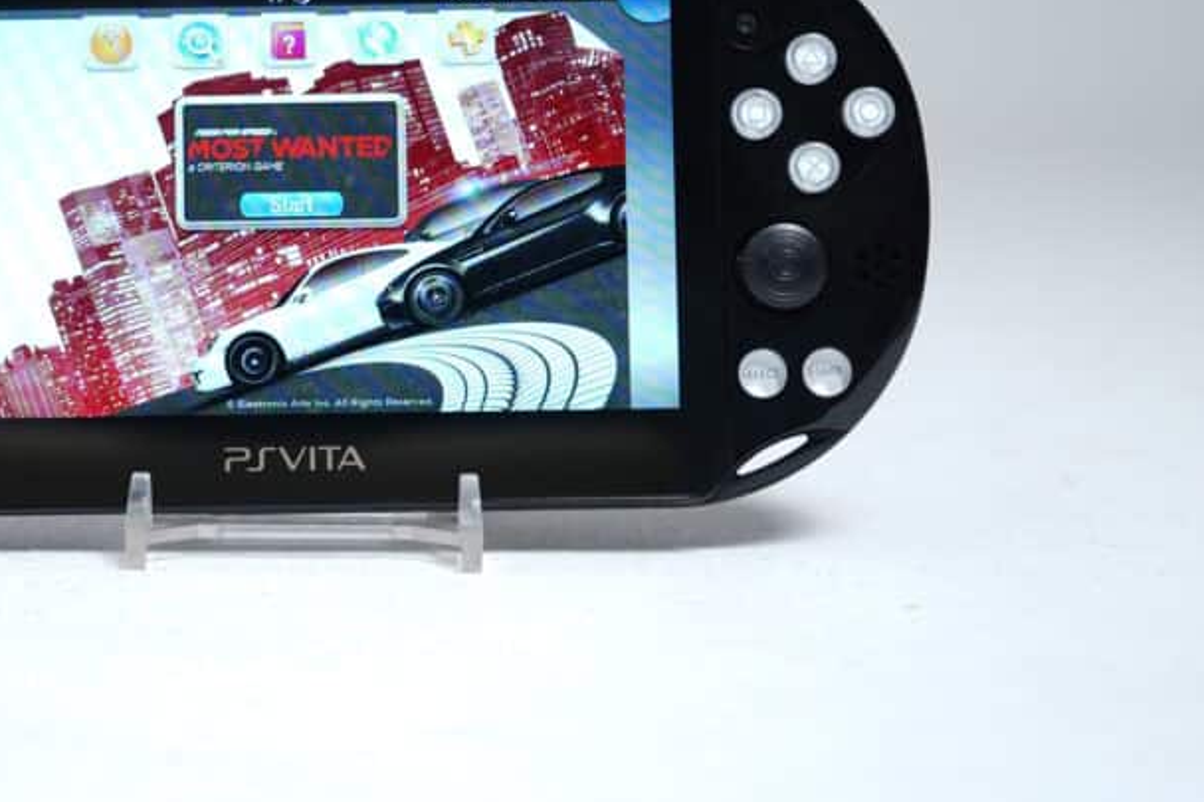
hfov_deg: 27.3
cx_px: 293
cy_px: 212
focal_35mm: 73
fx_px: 2441
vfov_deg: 18.6
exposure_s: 1/6
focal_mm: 37
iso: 64
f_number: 4
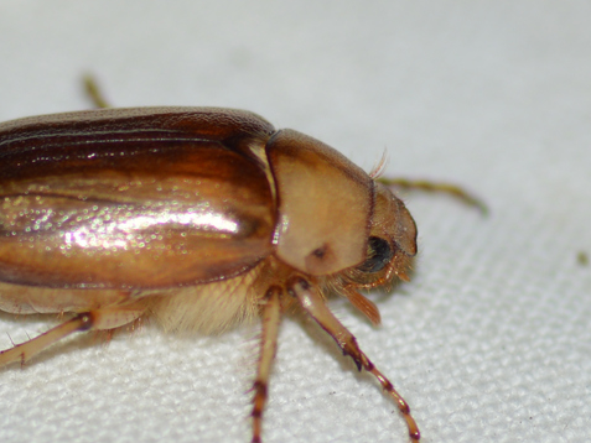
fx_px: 4952
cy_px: 278
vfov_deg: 5.1
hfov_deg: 6.8
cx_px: 177
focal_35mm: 290
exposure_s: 1/200
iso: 100
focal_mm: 100
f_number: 7.1
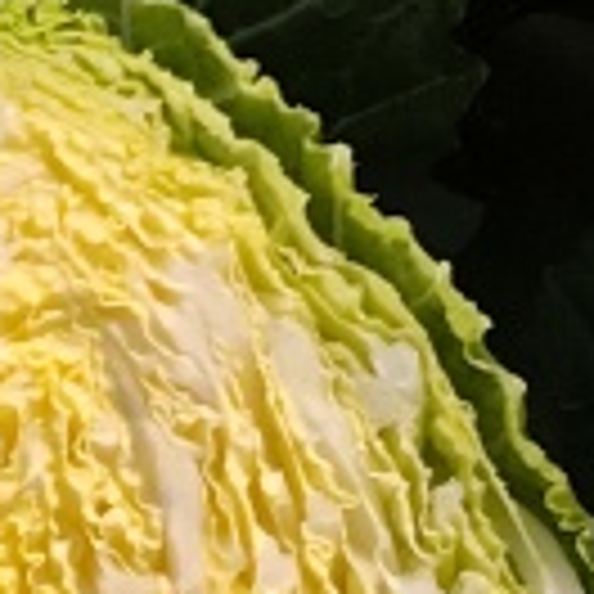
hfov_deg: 8.7
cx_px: -1094
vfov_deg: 9.6
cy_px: 1118
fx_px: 3320
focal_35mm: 171
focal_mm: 5.84
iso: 50
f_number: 1.6
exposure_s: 1/2026
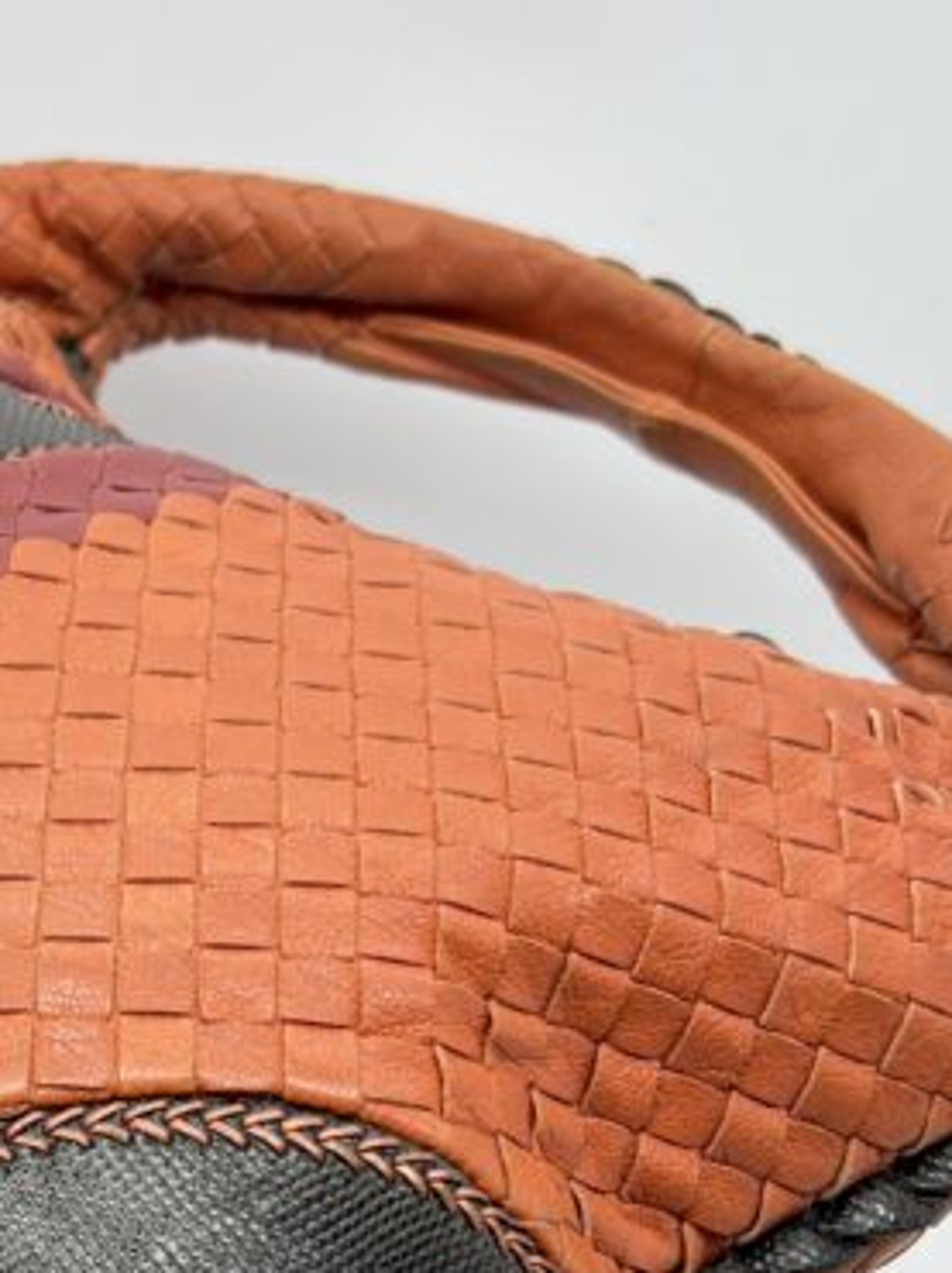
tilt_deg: -29.9
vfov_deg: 26.5
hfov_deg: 19.9
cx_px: 52
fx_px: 2643
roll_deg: -0.2
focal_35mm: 72
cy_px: 1039
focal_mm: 5.7
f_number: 1.5
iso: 40
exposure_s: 1/100
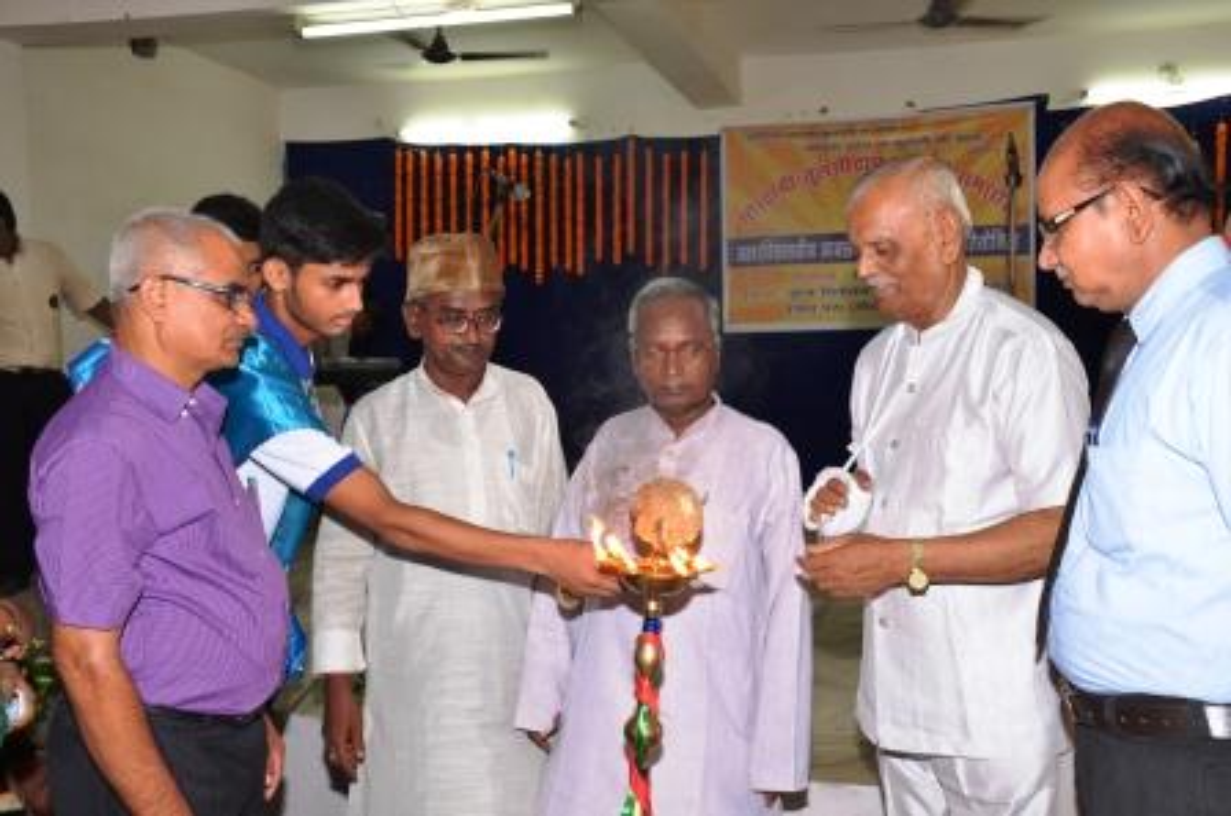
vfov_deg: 36.7
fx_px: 1229
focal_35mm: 36
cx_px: 616
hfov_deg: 53.2
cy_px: 408
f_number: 7.1
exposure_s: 1/60
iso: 800
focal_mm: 24
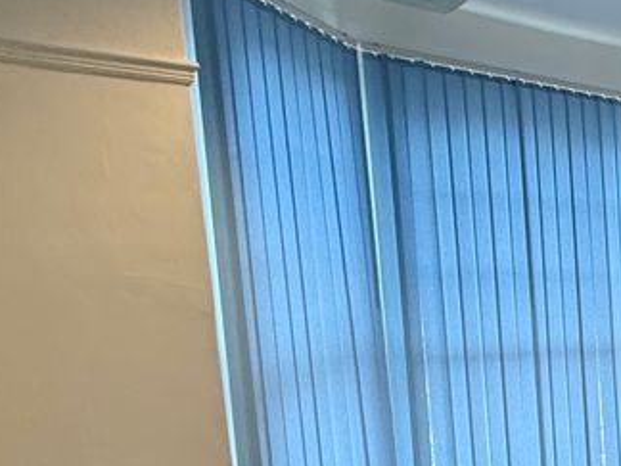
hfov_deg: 27.5
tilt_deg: -6.4
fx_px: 861
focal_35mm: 48
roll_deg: +1.2
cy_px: 413
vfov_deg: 29.1
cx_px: 928
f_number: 2.2
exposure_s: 1/50
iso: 200
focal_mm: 2.22
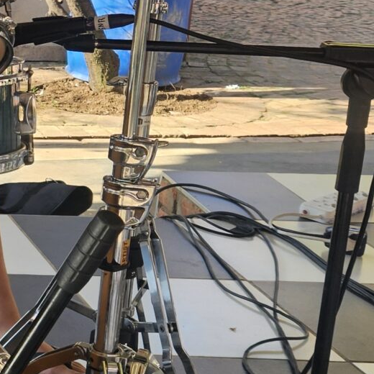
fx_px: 1222
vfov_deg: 17.3
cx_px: -374
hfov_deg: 14.5
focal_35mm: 100
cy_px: 111
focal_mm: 5.4
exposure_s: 1/181
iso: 25
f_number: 1.8
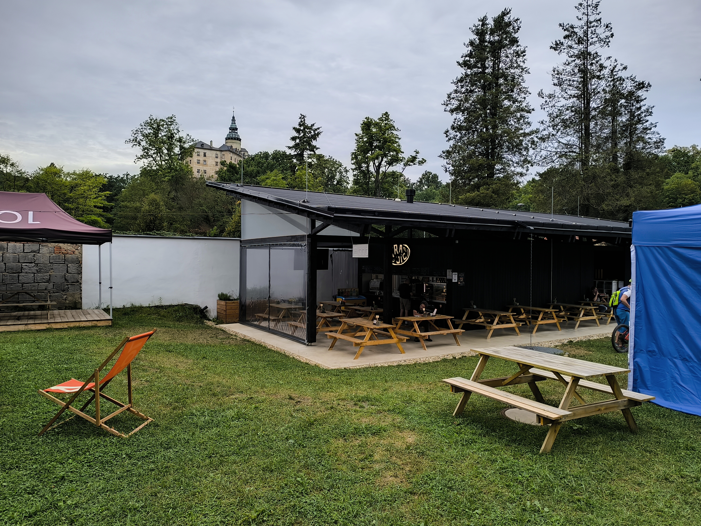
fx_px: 466
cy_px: 263
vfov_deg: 58.9
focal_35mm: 23
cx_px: 350
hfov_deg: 73.9
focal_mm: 6.14
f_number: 1.65
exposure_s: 1/212
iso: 50
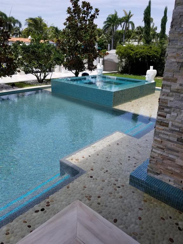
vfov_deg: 67.3
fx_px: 183
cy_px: 122
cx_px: 92
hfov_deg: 53.1
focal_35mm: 26
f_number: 1.7
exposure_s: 1/2104
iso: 50
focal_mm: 4.3
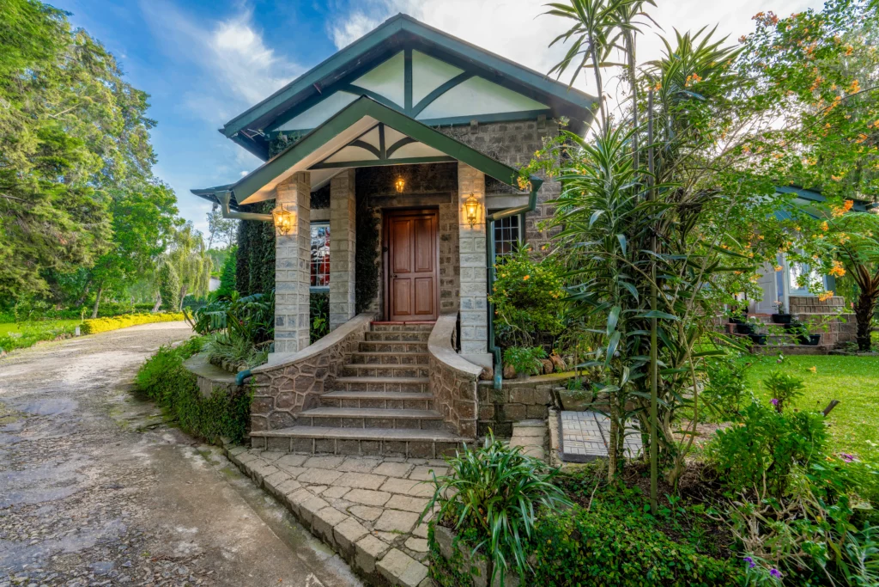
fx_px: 391
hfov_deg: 96.7
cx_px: 440
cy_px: 294
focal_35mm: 16
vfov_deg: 73.8
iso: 100
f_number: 9
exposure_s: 1/10
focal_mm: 16
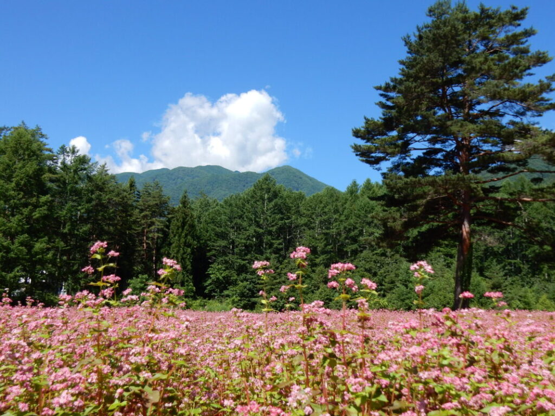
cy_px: 208
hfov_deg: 51.4
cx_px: 278
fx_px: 577
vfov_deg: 39.7
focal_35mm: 36
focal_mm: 6.4
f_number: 4
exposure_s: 1/800
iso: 125
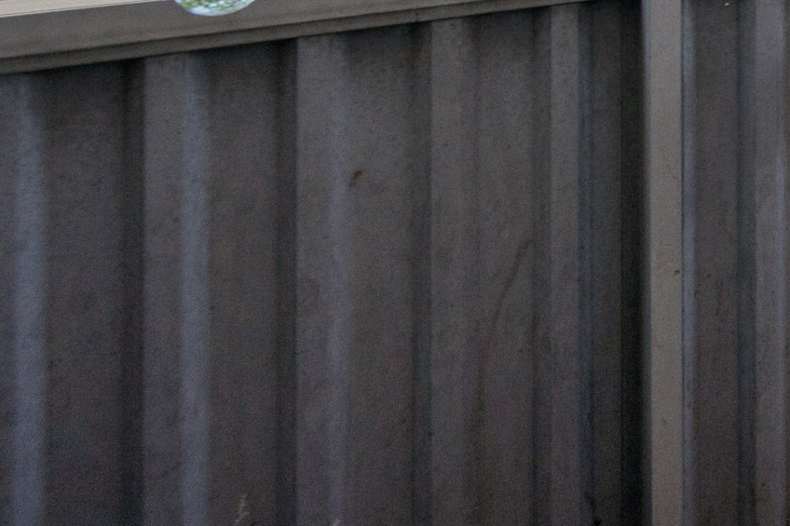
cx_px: 1236
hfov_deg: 26.9
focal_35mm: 46
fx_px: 1009
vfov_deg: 23.3
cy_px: -269
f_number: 6.3
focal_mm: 13
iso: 500
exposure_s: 1/400
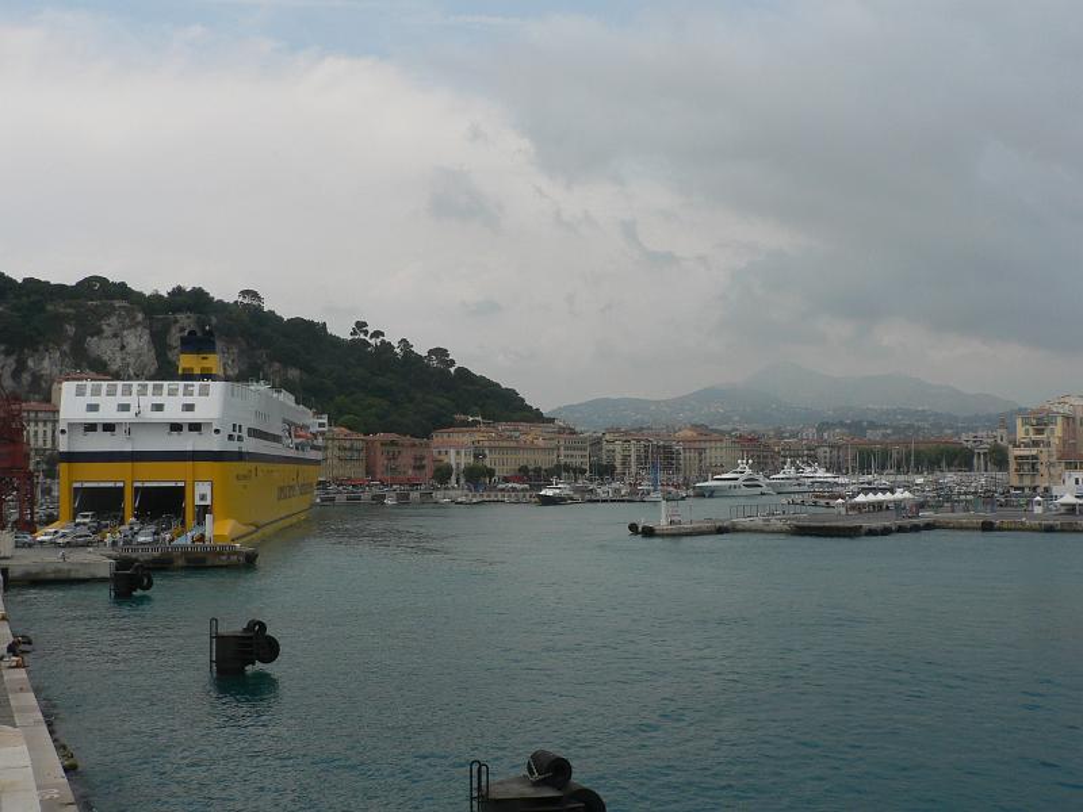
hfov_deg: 51.4
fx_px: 1126
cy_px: 406
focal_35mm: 36
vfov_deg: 39.7
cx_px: 542
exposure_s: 1/640
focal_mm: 6
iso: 80
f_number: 5.6
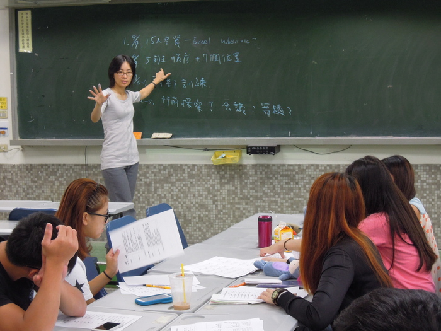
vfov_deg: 21.0
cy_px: 166
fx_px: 892
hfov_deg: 27.8
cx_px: 220
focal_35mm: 70
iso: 400
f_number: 4.5
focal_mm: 12.5
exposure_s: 1/25
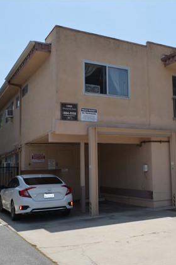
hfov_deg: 31.6
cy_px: 132
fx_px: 301
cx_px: 146
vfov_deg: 47.4
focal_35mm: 41
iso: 100
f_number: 9
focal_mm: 18
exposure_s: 1/200
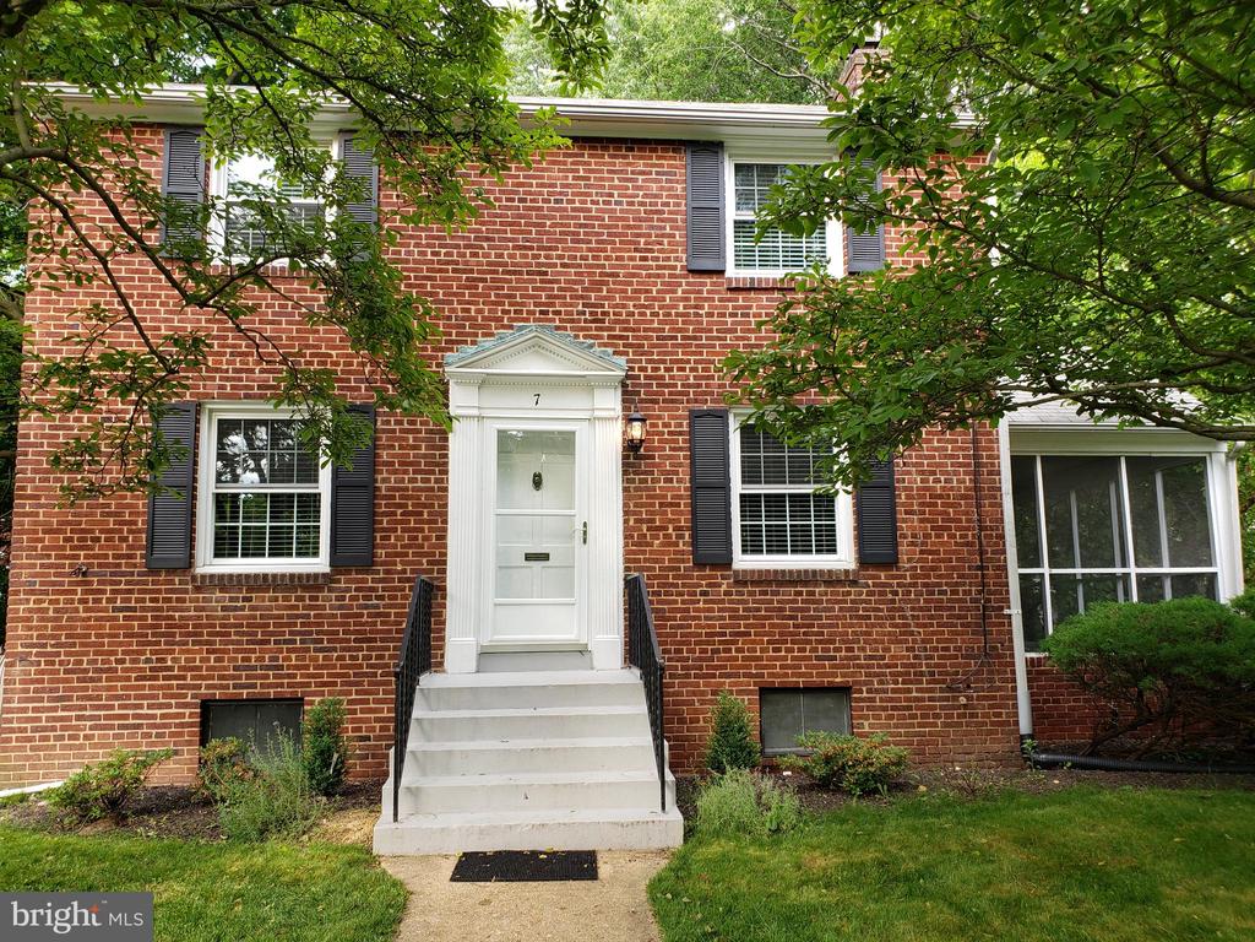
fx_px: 943
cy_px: 471
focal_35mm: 26
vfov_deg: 53.1
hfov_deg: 67.3
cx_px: 628
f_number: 2.4
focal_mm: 4.3
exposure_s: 1/120
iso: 50
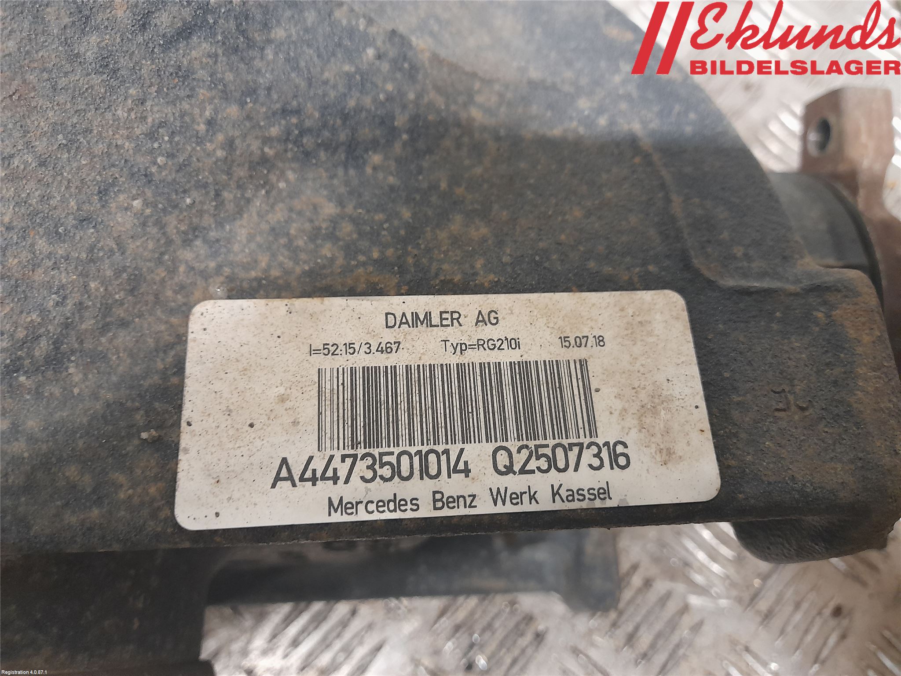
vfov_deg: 54.9
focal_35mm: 25
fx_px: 651
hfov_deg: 69.4
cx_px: 450
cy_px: 338
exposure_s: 1/25
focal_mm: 4.6
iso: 320
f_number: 2
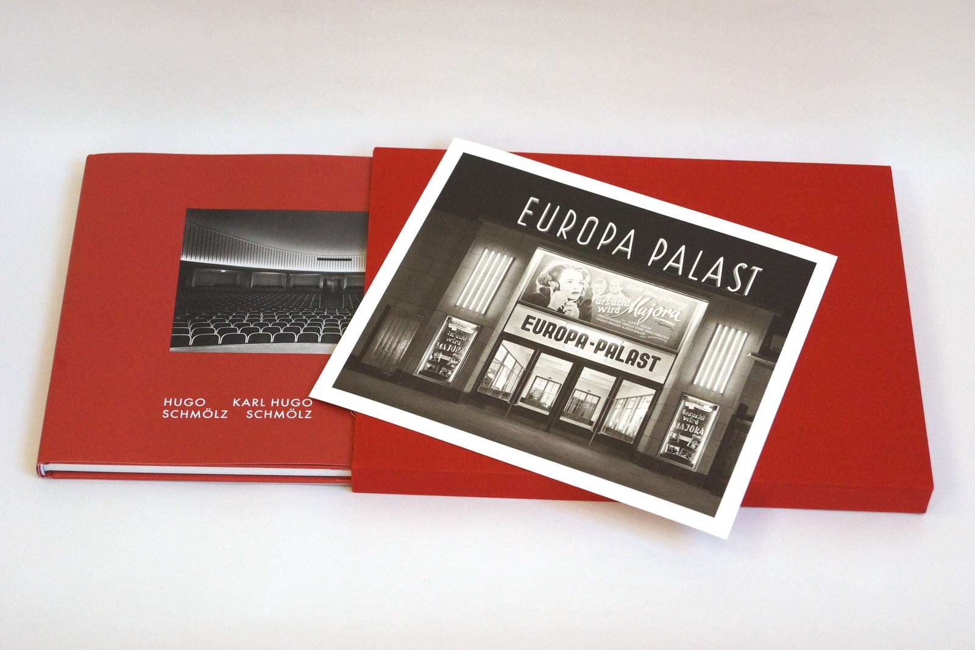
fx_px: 2234
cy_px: 325
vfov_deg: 16.6
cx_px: 488
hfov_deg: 24.6
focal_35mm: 82
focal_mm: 55
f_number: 5.6
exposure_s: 1/100
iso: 1250
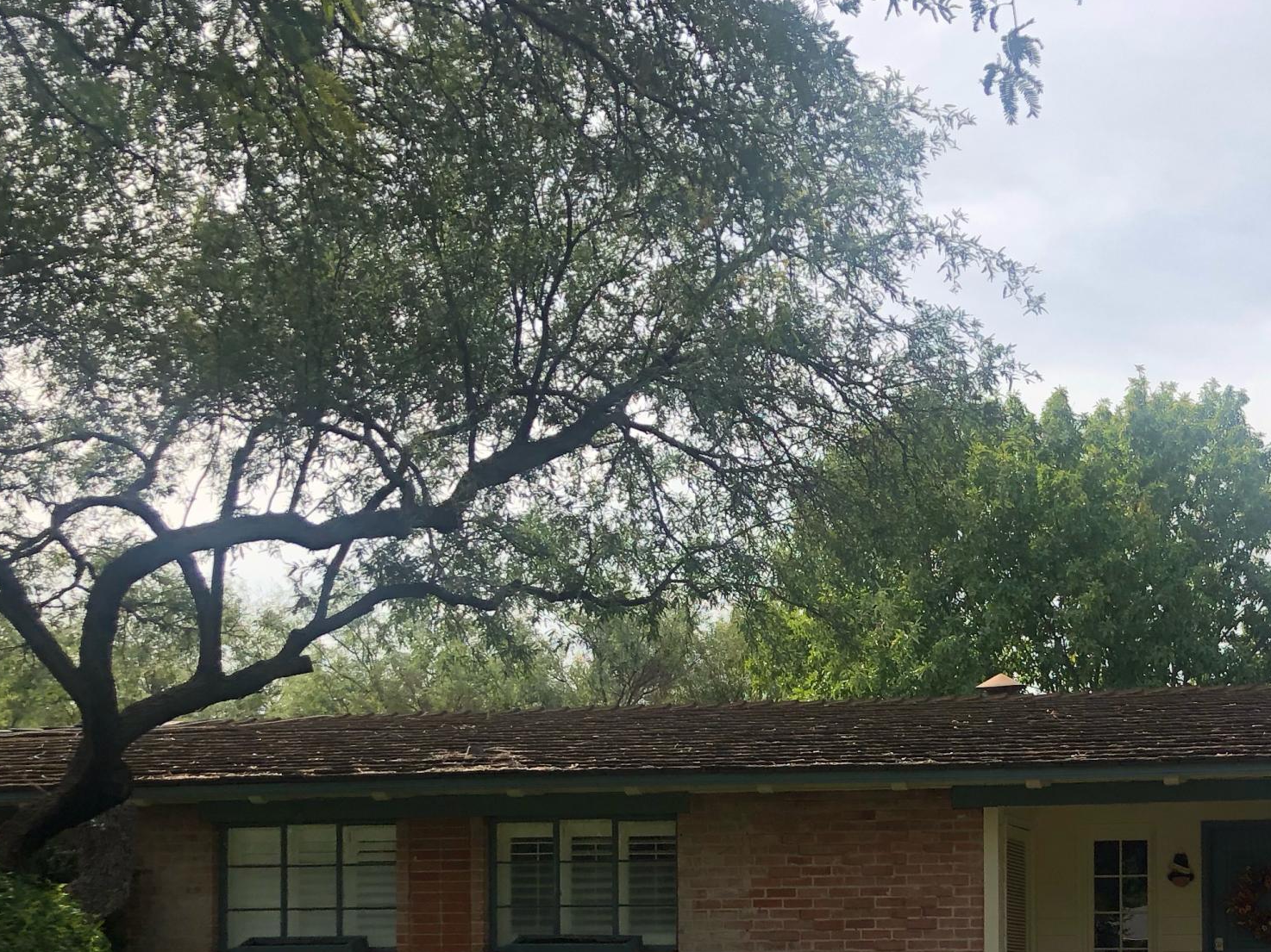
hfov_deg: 32.2
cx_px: 1131
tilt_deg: +0.3
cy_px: 925
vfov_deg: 24.6
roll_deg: +0.7
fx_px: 2093
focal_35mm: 57
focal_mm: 3.99
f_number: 1.8
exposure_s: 1/1412
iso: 20
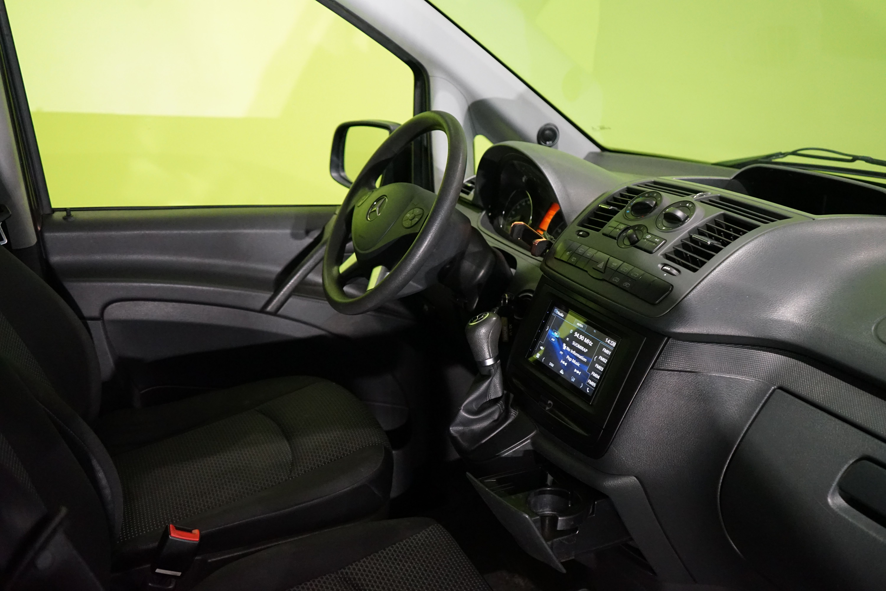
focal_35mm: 33
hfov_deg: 57.2
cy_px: 296
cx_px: 443
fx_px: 812
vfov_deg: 40.0
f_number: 4
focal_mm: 33
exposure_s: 1/160
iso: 5000
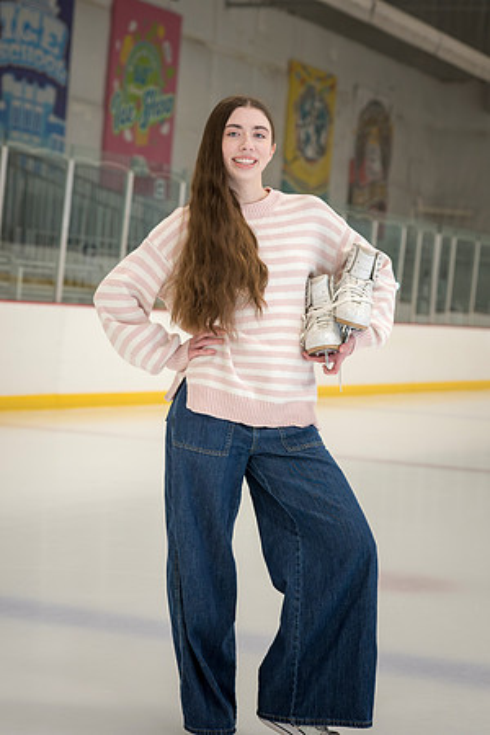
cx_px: 245
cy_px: 368
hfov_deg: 16.1
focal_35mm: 85
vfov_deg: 23.9
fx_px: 1735
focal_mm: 85
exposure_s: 1/250
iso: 1000
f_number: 5
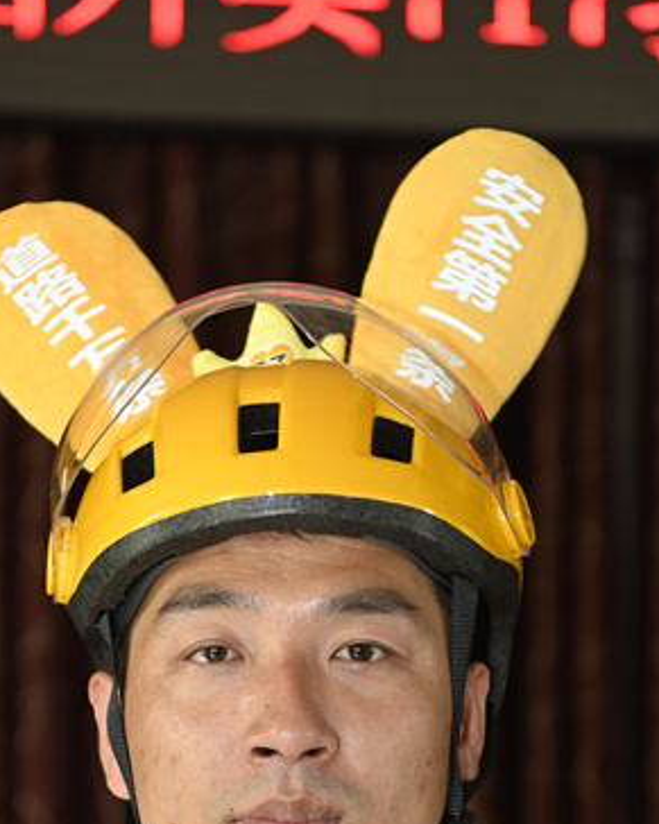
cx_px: 279
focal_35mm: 144
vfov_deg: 13.1
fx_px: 3512
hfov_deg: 10.7
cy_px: 917
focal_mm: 62
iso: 640
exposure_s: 1/80
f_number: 3.5
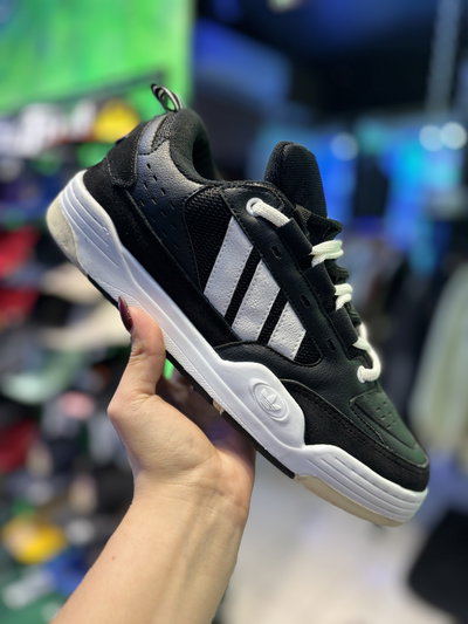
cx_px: 234
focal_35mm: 26
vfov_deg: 67.3
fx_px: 468
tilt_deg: -8.2
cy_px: 312
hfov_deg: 53.1
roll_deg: -2.6
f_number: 1.6
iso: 100
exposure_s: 1/50
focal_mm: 5.96
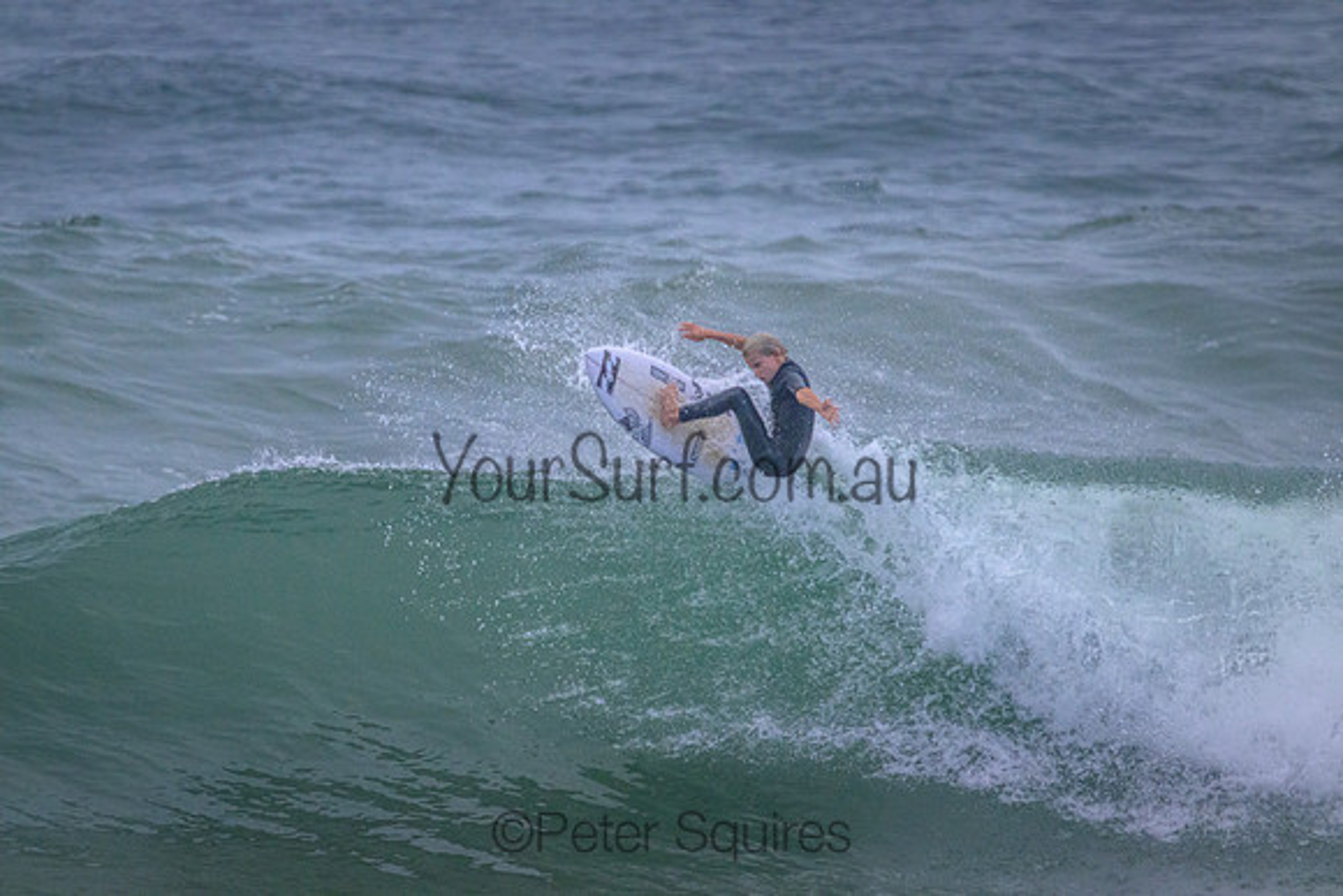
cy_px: 448
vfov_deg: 1.7
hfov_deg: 2.6
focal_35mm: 800
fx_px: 29850
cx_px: 672
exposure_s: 1/2000
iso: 5000
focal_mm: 800
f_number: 11
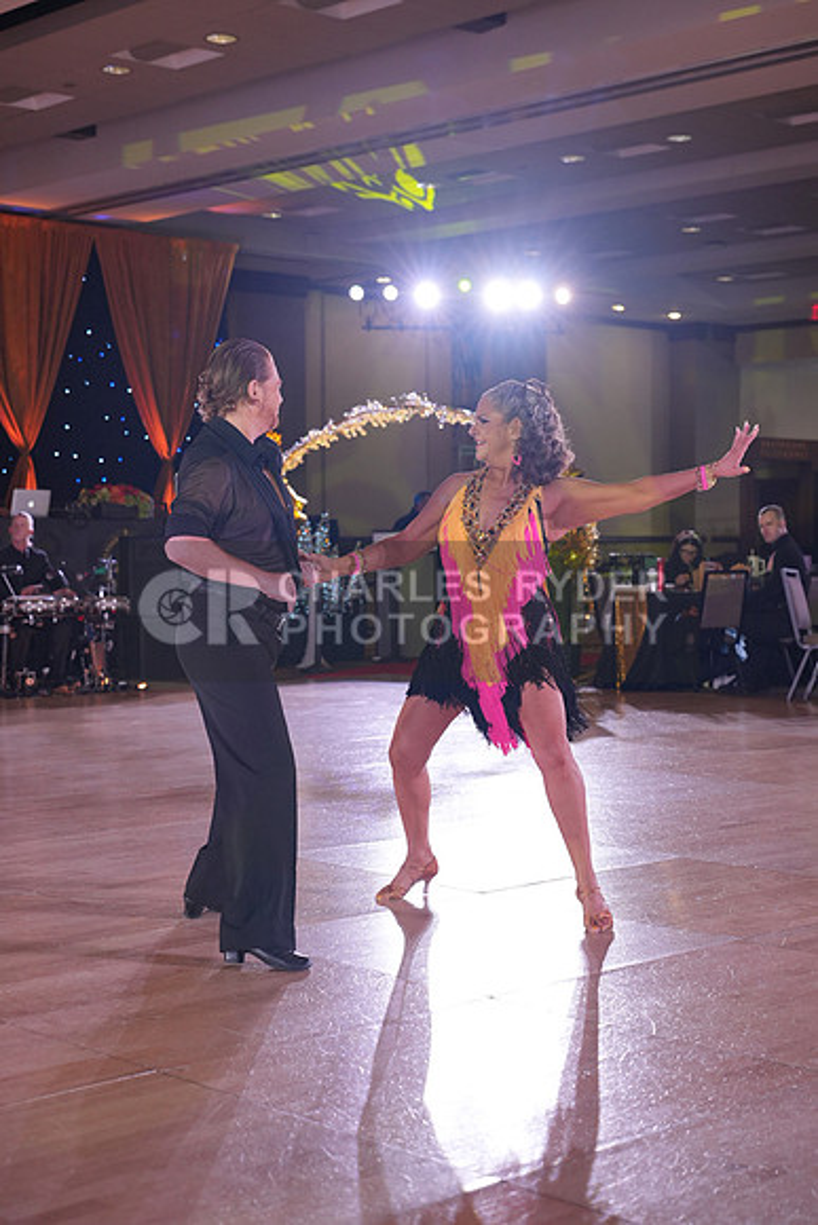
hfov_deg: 23.8
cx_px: 409
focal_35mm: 57
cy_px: 612
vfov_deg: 35.0
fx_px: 1941
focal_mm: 57
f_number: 4
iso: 1250
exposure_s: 1/400
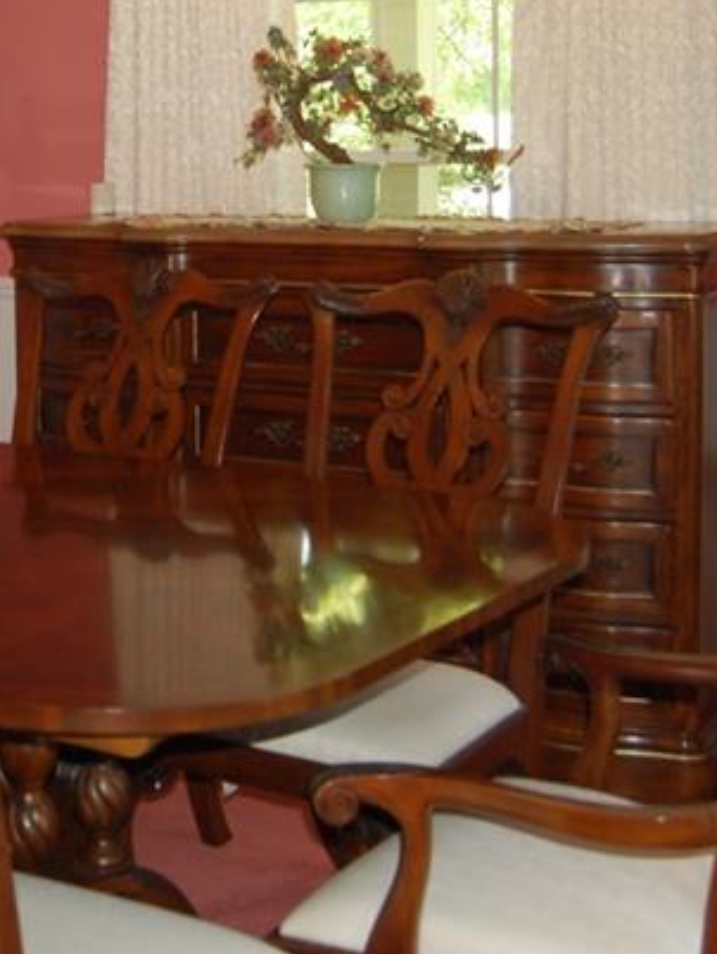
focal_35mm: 66
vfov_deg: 28.9
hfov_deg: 21.5
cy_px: 225
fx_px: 1821
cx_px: -2
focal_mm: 18
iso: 400
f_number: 3.5
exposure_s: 1/60
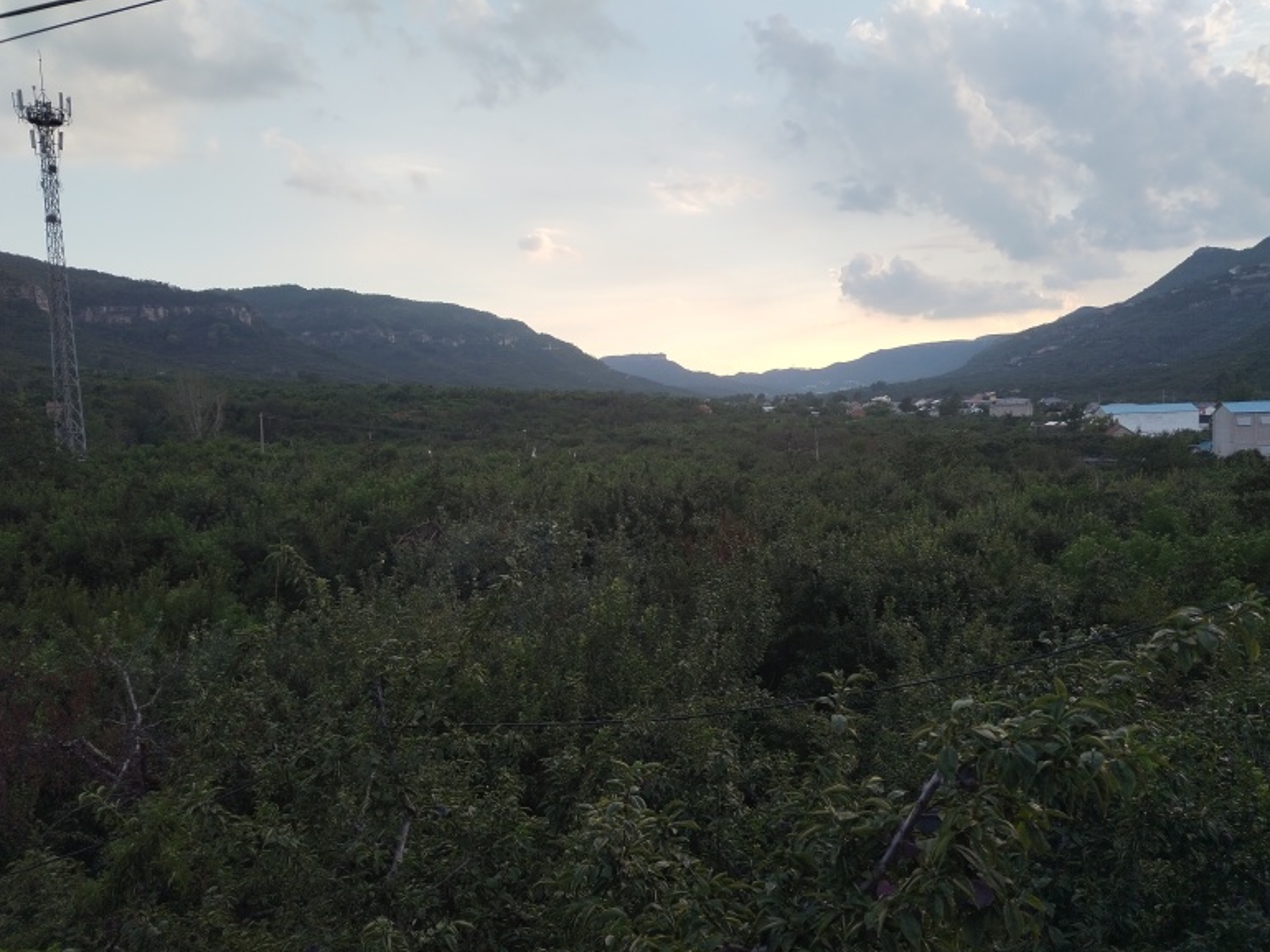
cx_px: 647
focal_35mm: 27
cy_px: 484
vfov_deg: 51.4
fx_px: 991
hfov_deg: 65.3
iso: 100
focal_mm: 4.75
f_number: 1.8
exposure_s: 1/411
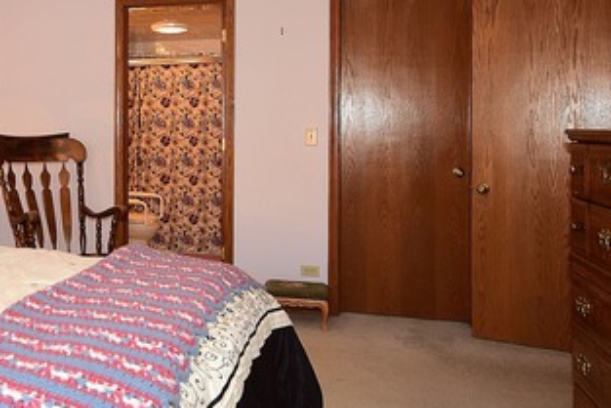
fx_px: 730
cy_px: 132
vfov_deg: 31.0
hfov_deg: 43.2
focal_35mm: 43
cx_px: 117
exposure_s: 1/60
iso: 500
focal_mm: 14
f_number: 6.3
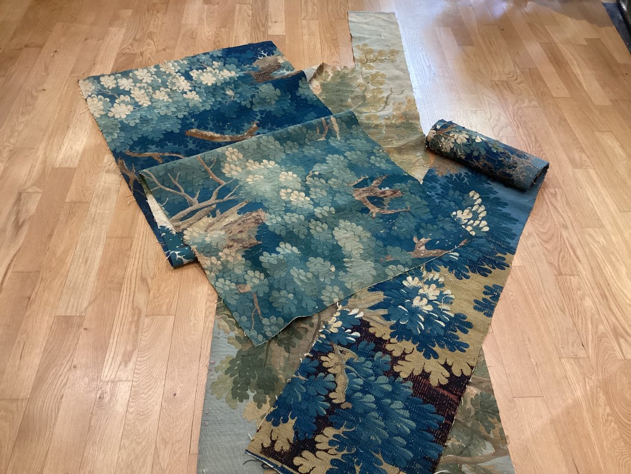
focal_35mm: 31
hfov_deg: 58.4
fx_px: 565
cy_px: 237
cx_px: 316
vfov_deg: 45.4
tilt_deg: -48.0
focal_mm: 3.3
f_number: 2.4
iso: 320
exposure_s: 1/50
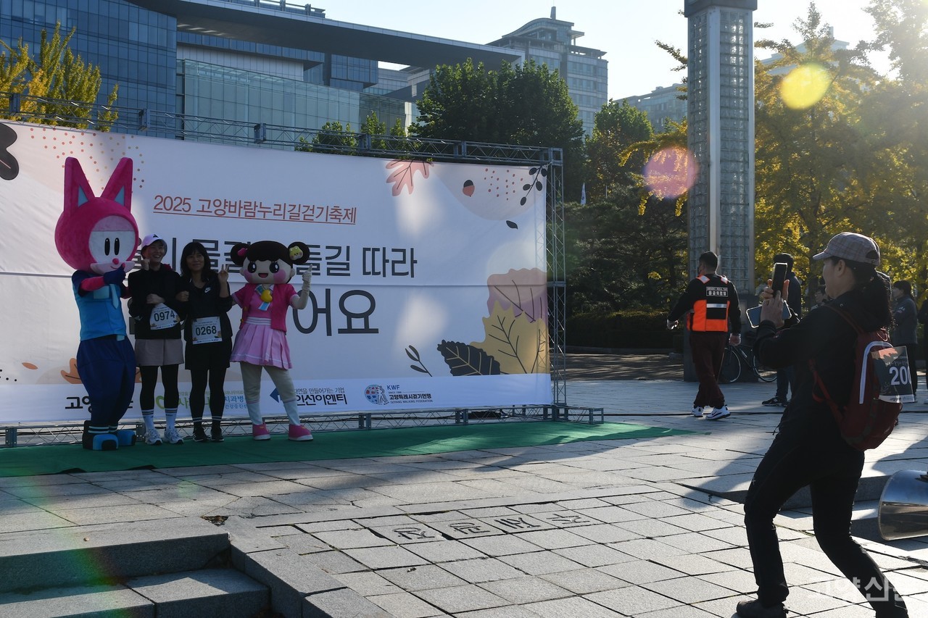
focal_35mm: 43
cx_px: 464
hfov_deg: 45.4
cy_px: 309
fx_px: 1108
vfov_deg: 31.2
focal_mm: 29
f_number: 8
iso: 125
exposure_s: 1/250
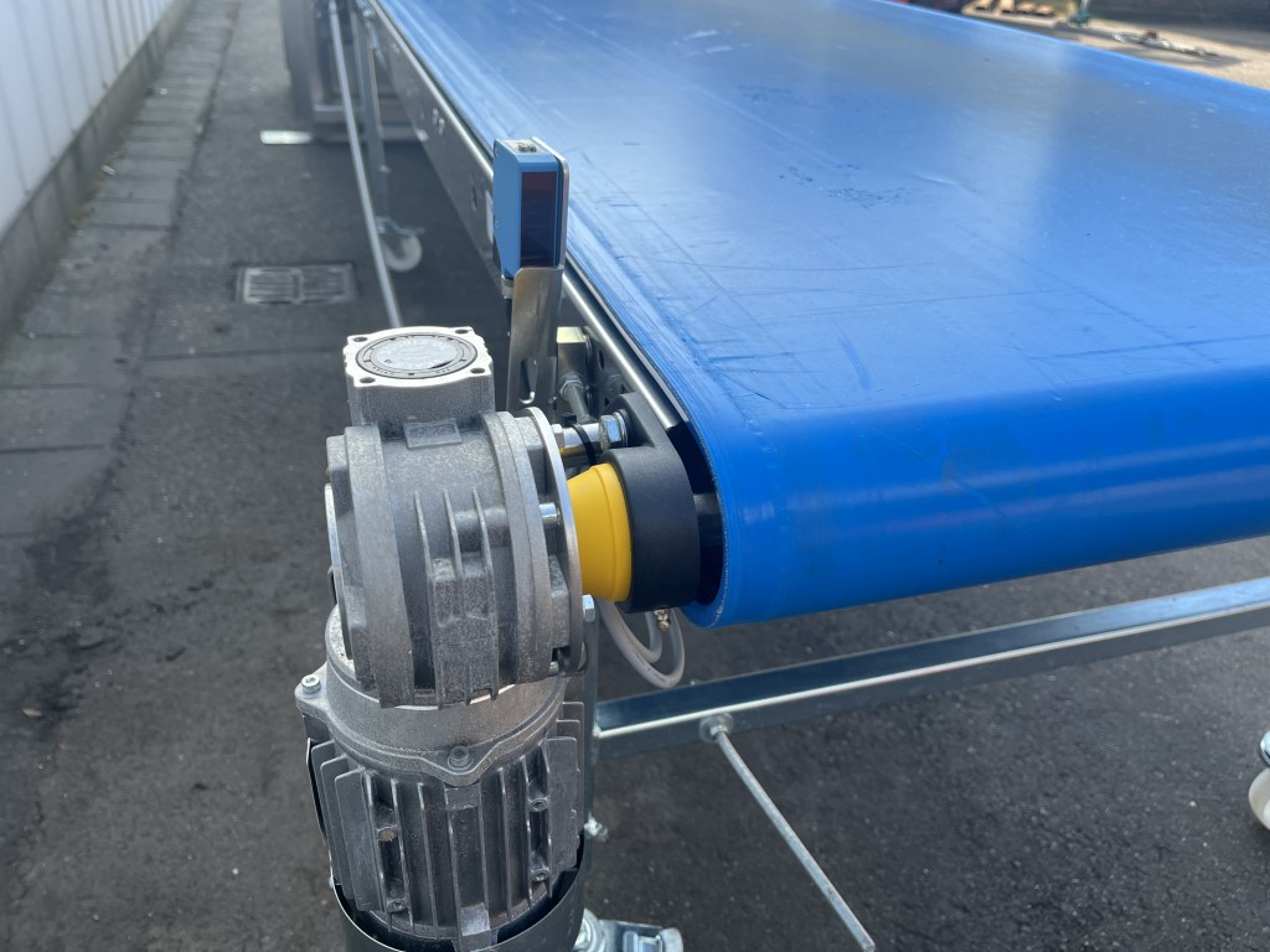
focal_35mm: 26
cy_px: 476
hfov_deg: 67.3
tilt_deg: -31.6
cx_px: 635
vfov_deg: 53.1
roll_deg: -5.0
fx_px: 954
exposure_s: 1/727
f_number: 1.6
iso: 50
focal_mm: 5.1
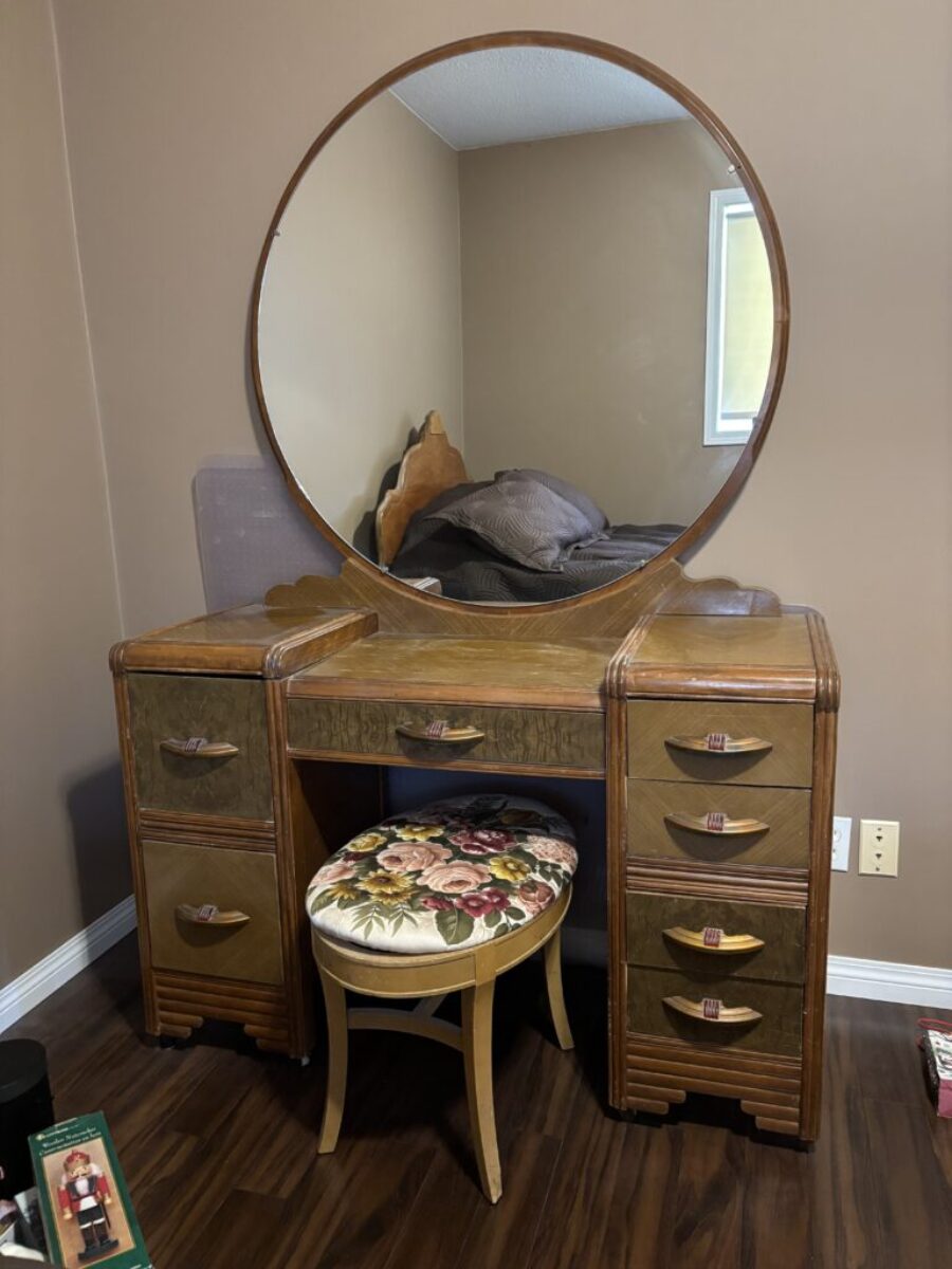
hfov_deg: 53.1
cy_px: 634
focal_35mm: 26
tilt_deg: -12.7
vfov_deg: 67.3
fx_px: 953
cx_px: 476
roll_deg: +2.2
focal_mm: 5.96
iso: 640
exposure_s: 1/30
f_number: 1.6
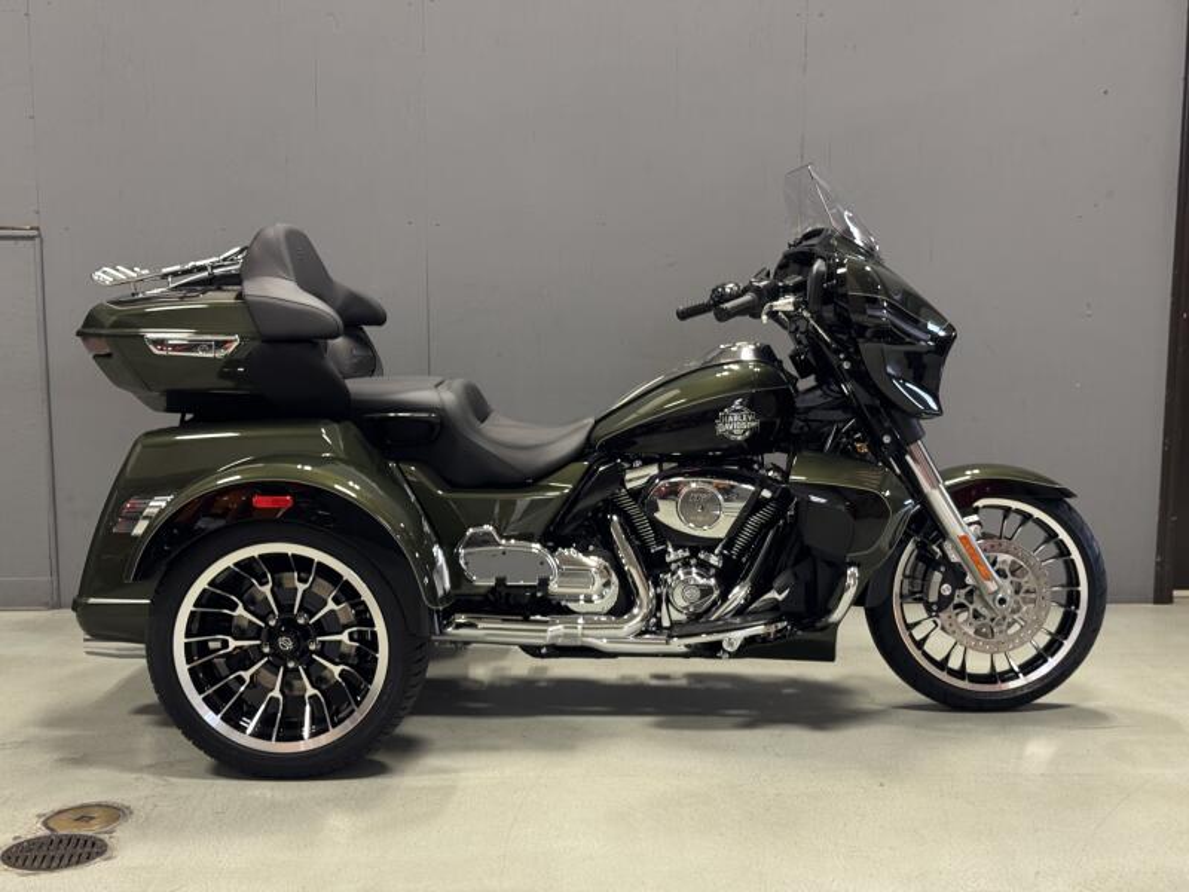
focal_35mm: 48
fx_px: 1649
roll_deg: -0.2
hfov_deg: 39.7
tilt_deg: -8.4
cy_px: 446
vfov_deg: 30.3
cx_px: 594
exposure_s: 1/60
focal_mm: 6.76
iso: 250
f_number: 1.78
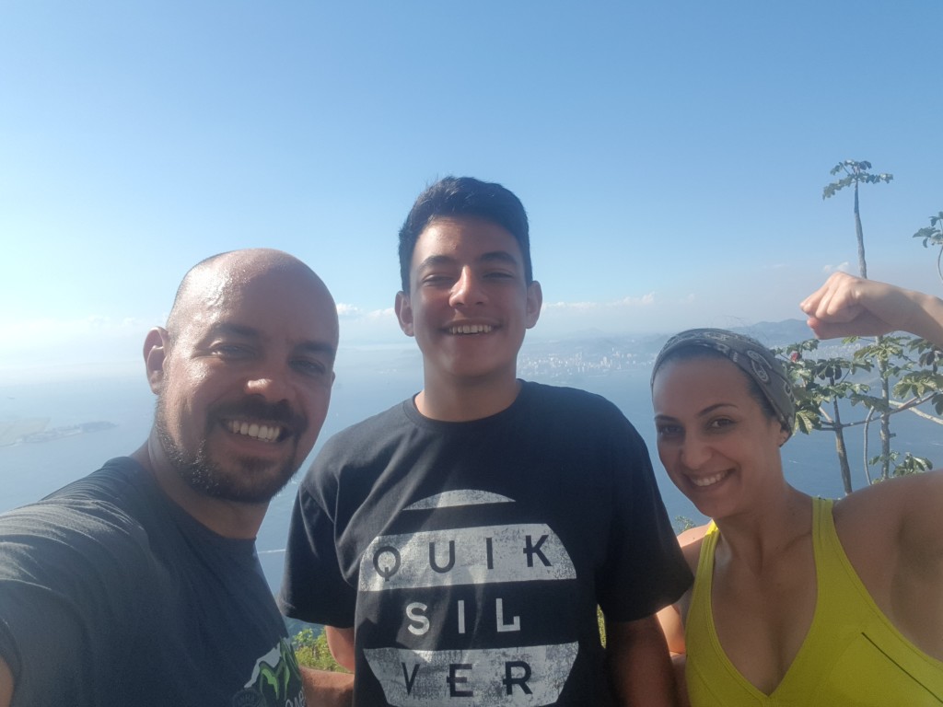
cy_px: 354
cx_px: 472
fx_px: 681
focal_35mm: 25
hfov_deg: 69.4
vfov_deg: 54.9
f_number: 1.7
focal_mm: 2.95
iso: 40
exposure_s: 1/1492
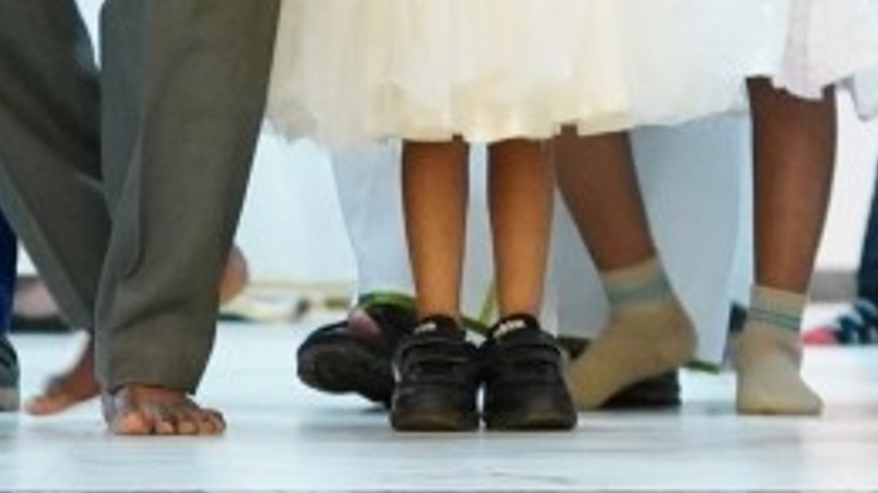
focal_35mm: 289
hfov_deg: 7.3
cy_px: -572
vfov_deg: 4.1
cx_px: 1344
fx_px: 6725
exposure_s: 1/125
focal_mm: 70
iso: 6400
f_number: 2.8
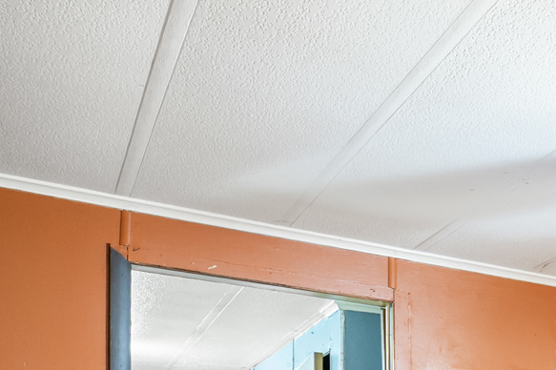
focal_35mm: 60
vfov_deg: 20.2
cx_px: 859
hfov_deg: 24.7
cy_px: 515
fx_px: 926
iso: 500
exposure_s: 1/1.67
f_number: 6.3
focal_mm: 14
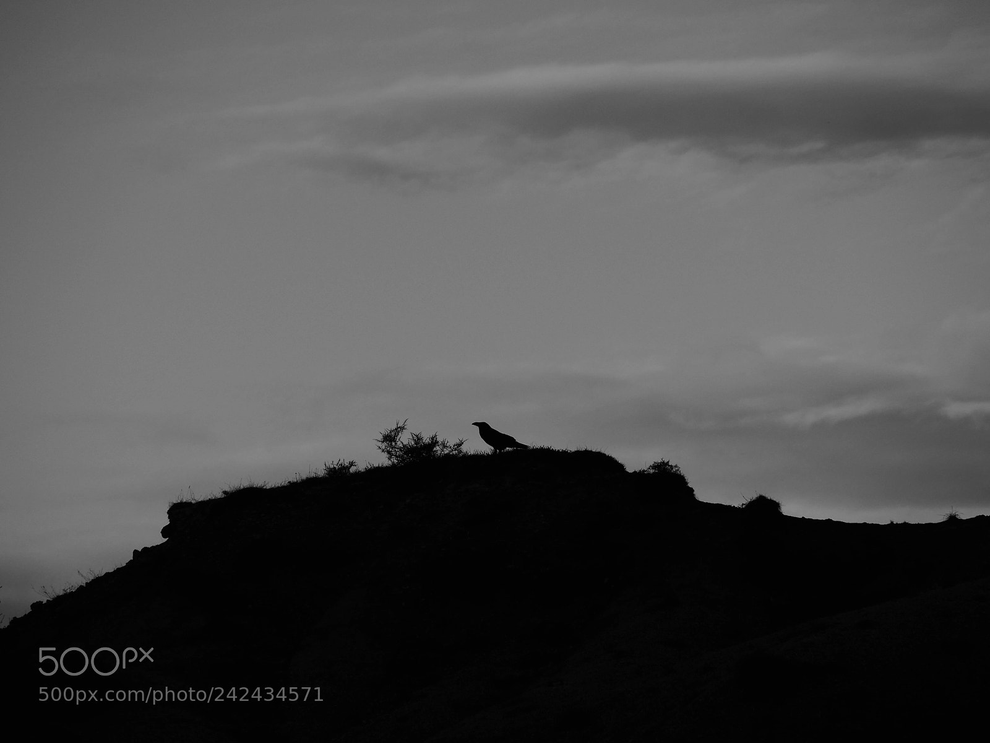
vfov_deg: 4.1
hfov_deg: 5.5
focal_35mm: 360
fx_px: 10296
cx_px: 495
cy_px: 372
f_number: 5.6
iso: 200
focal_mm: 140
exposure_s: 1/1000
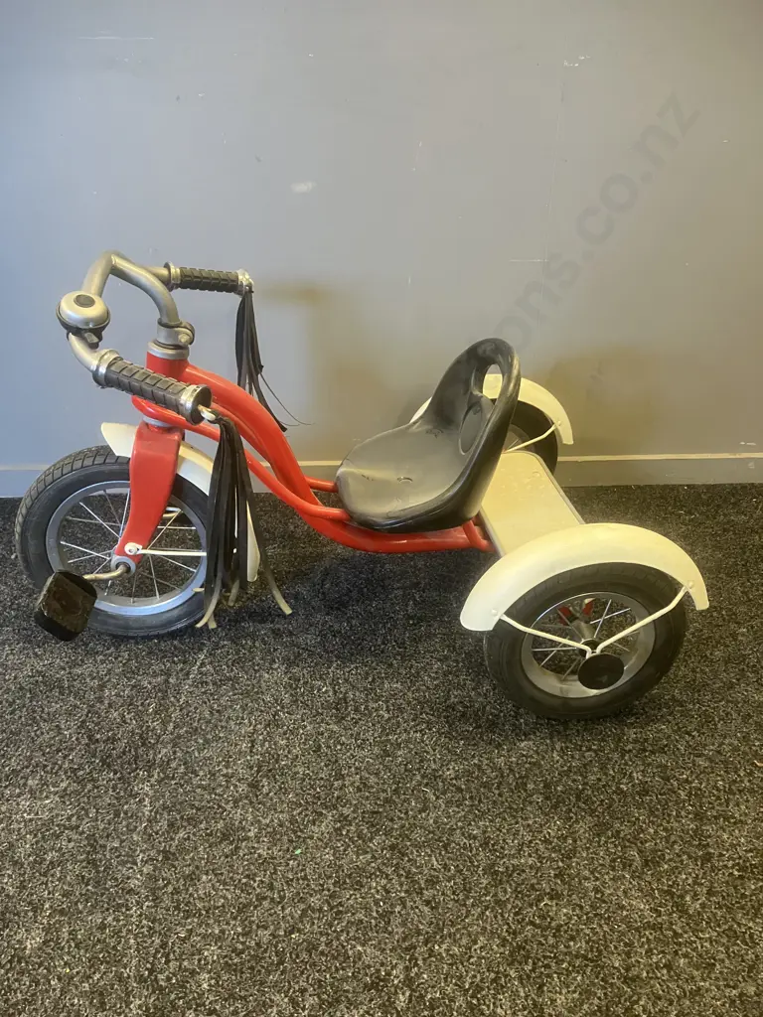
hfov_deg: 49.7
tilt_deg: -29.2
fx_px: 823
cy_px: 508
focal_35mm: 28
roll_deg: +1.5
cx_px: 382
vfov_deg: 63.4
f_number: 1.8
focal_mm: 3.99
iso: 250
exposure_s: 1/50
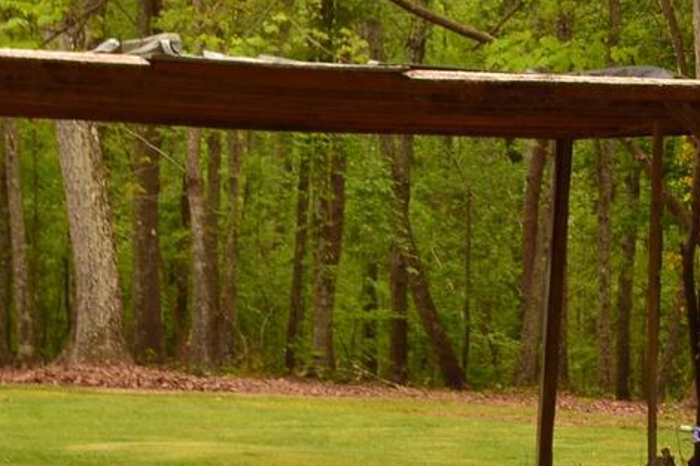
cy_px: 169
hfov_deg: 11.7
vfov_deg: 8.1
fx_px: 3304
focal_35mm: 170
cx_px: 968
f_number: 9
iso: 100
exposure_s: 1/6
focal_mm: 26
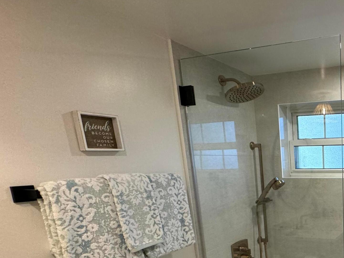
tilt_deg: -10.6
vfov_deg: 46.5
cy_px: 214
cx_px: 344
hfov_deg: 51.1
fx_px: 278
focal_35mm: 28
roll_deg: +0.1
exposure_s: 1/120
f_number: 2.2
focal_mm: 2.22
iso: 200
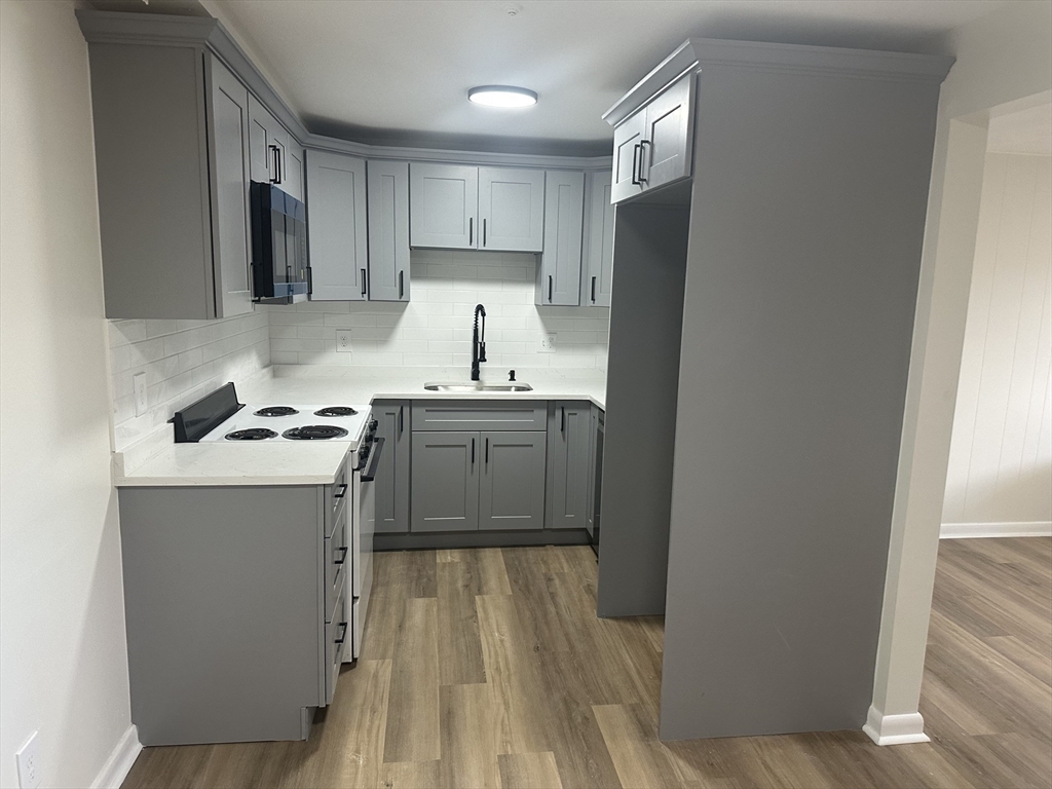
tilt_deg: -9.3
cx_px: 526
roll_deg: -2.4
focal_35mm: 24
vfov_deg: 56.8
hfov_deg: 71.6
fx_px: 729
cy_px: 394
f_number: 1.78
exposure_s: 1/120
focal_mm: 6.86
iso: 200
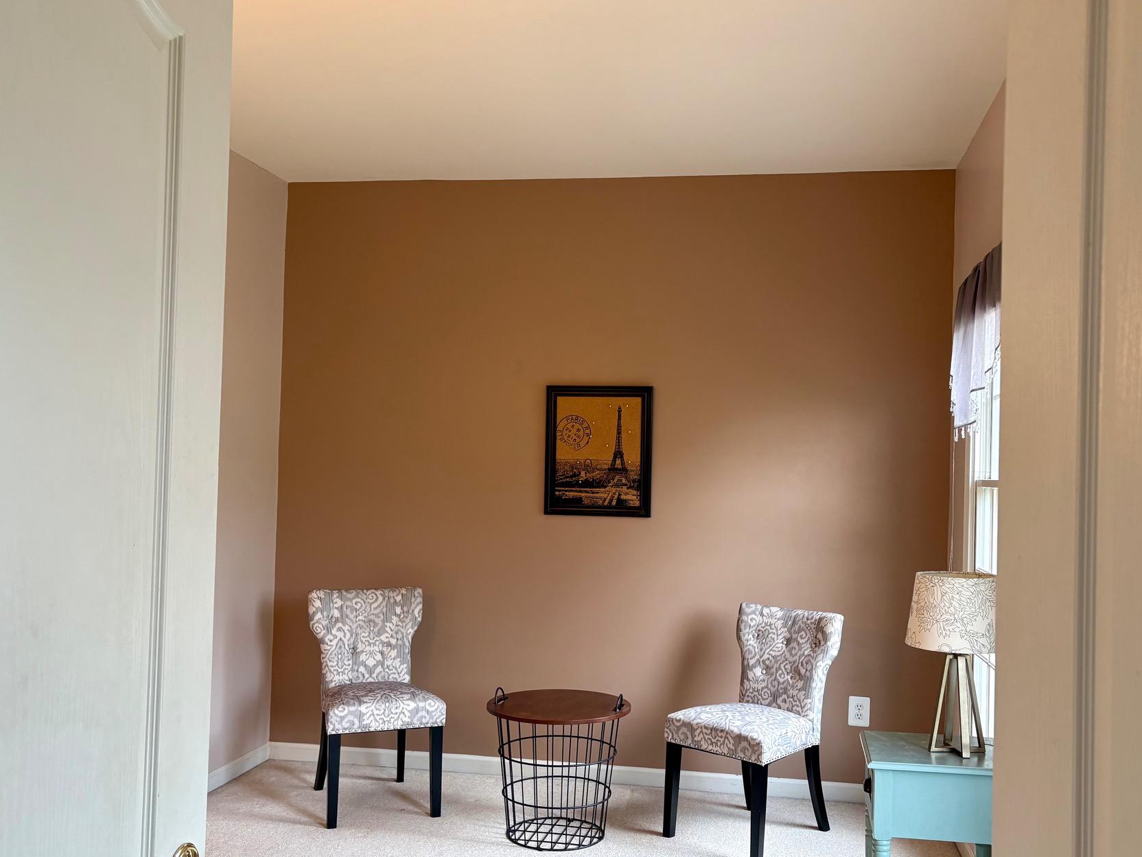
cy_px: 453
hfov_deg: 56.8
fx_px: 1056
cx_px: 614
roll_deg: -1.6
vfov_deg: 44.1
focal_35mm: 32
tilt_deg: +0.8
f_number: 1.6
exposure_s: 1/60
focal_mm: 5.96
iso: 100
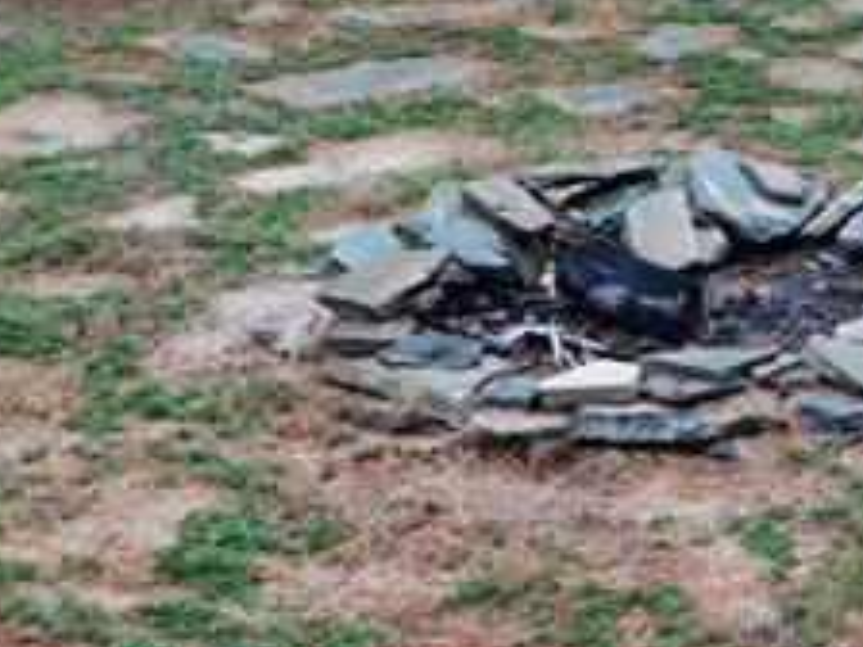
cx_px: 1110
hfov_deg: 17.9
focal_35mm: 103
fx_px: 2568
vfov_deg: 13.8
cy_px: -220
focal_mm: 6.3
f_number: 3.5
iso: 125
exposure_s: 1/40
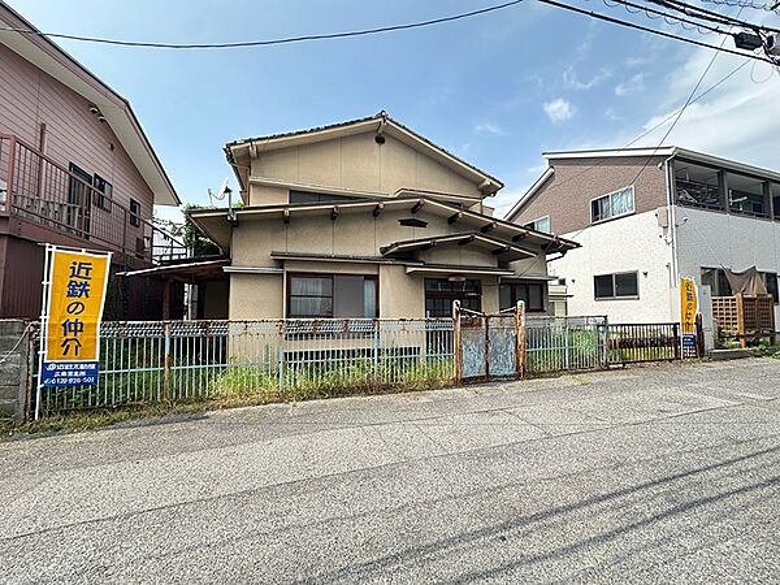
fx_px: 315
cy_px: 292
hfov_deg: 102.1
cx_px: 390
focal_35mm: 14
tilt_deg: +2.8
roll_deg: -1.1
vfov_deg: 85.7
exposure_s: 1/711
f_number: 2.2
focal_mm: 2.22
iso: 40
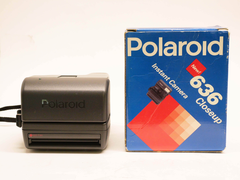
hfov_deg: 32.2
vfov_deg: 24.4
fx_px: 416
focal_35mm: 60
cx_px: 120
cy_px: 90
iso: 1600
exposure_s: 1/80
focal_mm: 30
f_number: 8
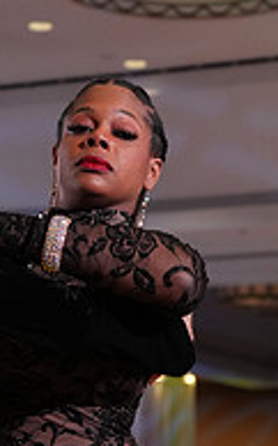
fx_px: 2222
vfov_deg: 11.2
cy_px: 559
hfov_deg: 7.2
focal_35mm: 183
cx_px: 61
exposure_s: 1/500
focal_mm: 60
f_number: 4
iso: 2000
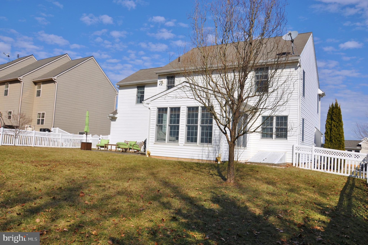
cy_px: 122
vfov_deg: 47.8
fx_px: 276
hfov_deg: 67.4
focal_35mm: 27
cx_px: 184
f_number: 11
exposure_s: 1/500
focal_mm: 18
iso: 200
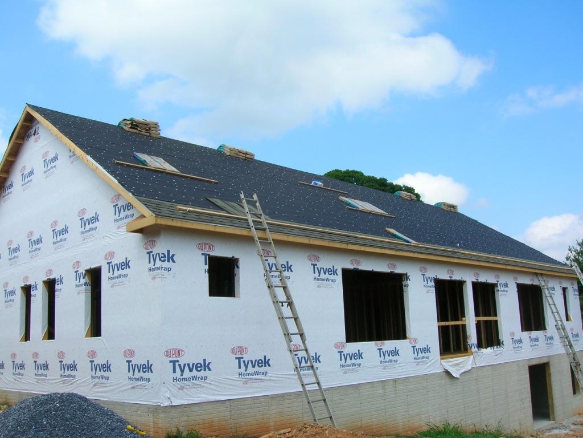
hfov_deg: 54.0
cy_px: 219
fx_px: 573
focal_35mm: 34
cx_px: 292
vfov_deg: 41.8
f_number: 4.9
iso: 50
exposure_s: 1/364
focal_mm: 5.7
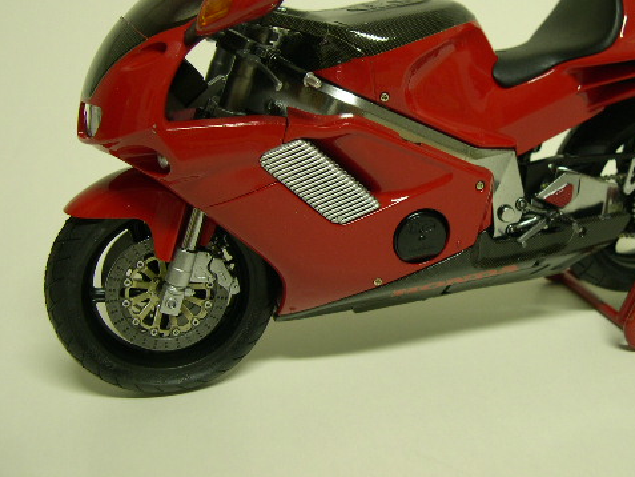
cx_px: 399
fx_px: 936
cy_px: 181
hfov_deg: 37.2
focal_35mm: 51
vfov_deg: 28.5
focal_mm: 8
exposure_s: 1/5.6
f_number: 2.8
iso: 100
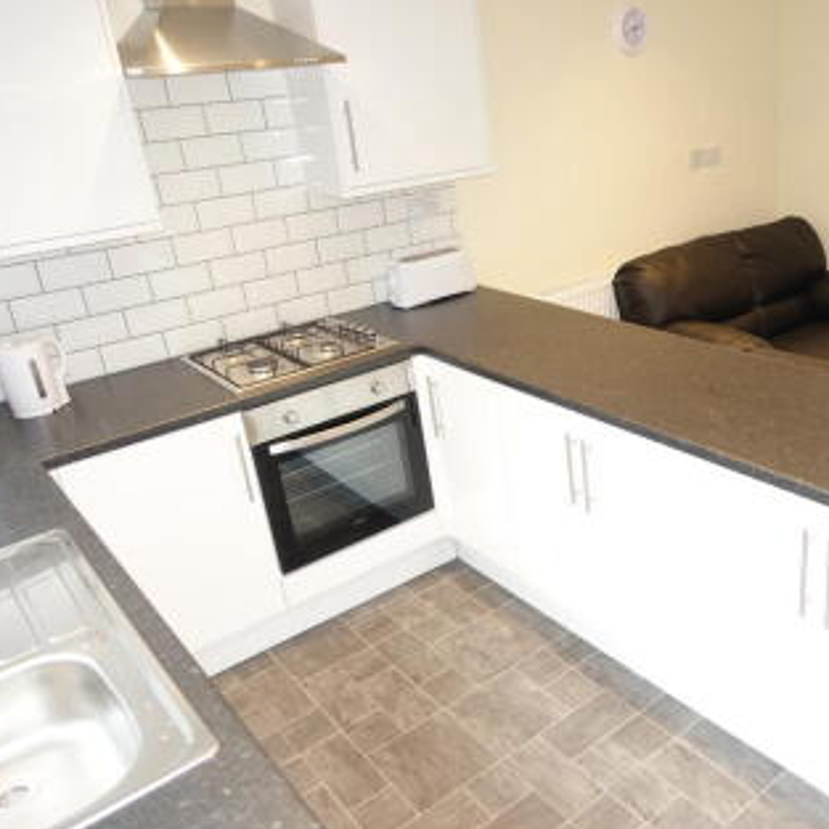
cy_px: 414
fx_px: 840
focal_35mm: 31
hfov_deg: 50.8
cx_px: 599
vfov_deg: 52.5
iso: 250
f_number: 1.8
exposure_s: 1/30
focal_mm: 8.8
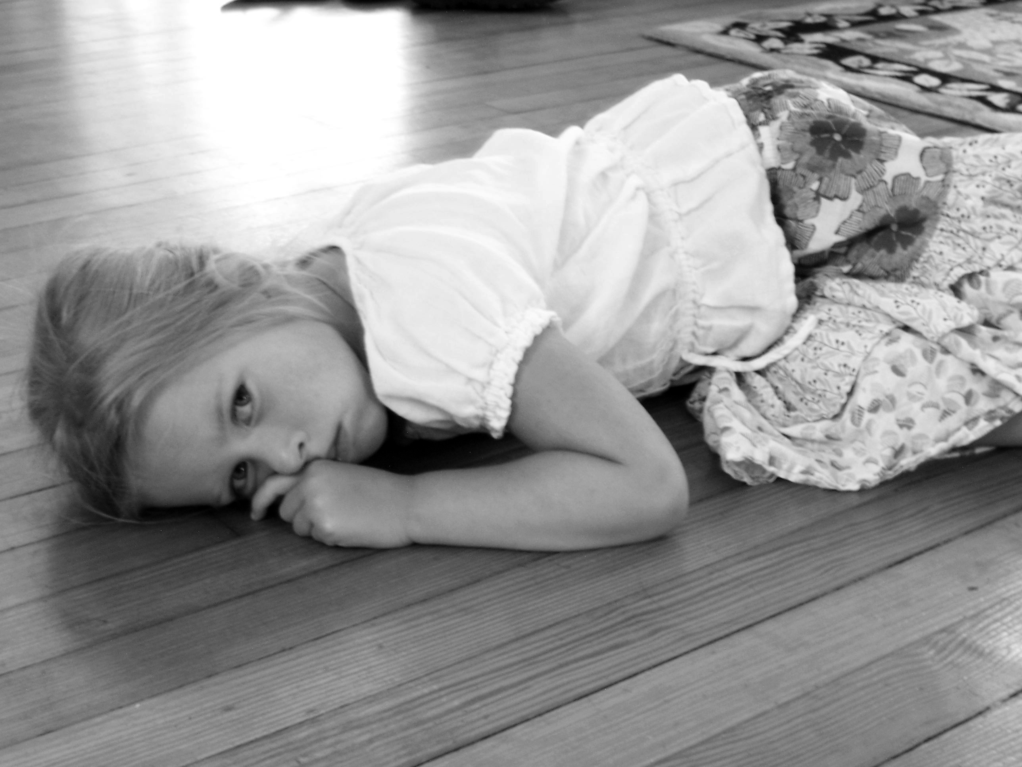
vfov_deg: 26.1
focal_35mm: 56
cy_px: 384
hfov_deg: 34.3
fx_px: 1653
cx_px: 511
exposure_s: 1/2
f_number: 3.6
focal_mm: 9.6
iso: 160
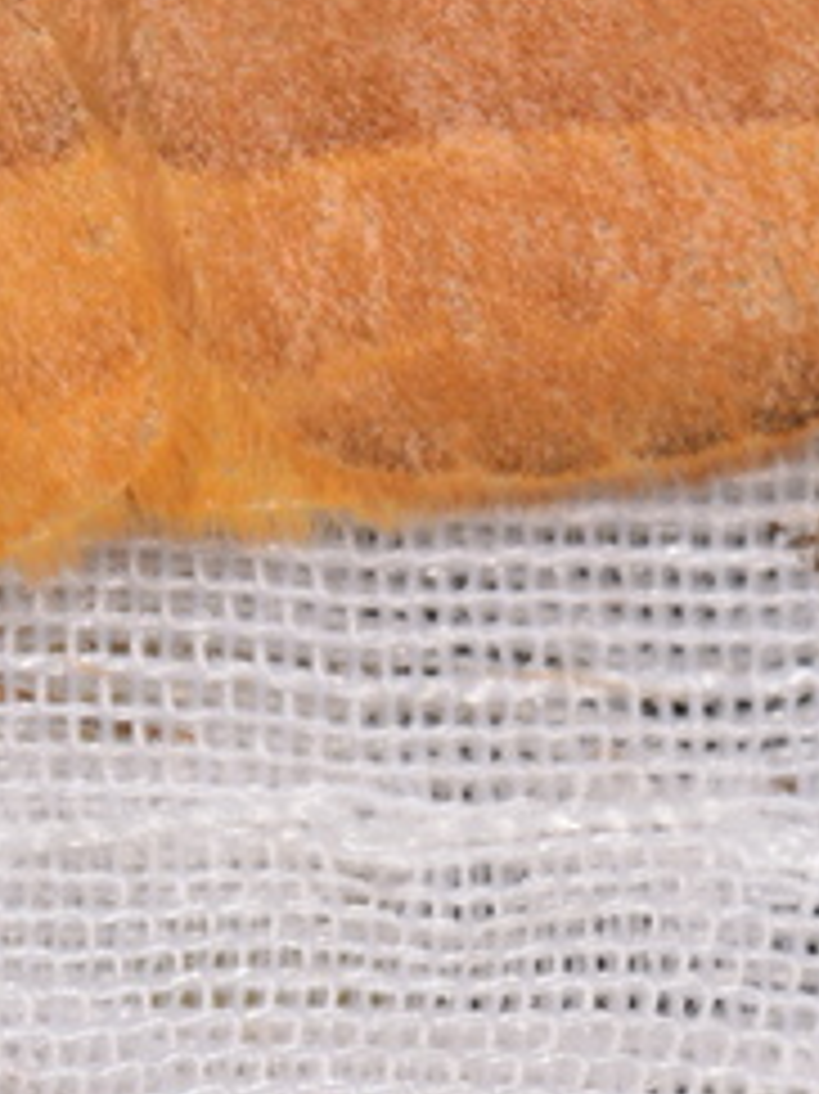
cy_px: 243
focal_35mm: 399
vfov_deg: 5.0
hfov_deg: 3.7
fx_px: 12584
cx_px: -112
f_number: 25
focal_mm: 85
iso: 100
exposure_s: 1/60
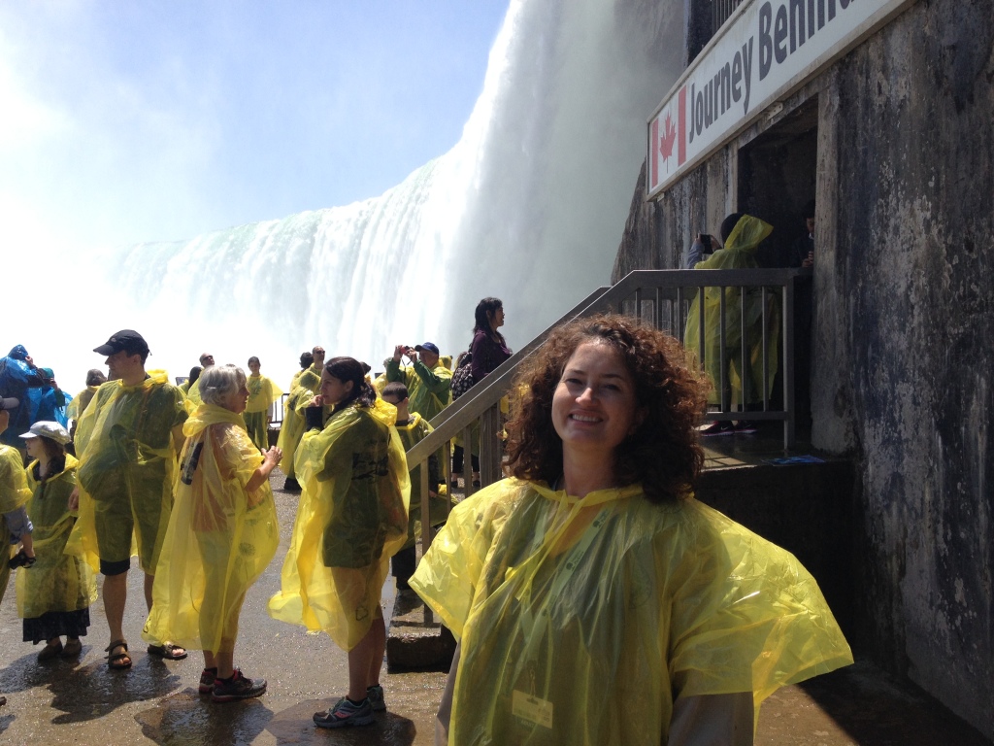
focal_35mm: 35
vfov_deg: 40.7
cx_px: 497
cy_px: 373
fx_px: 1005
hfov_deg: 52.6
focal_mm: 4.28
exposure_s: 1/1727
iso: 50
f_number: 2.4
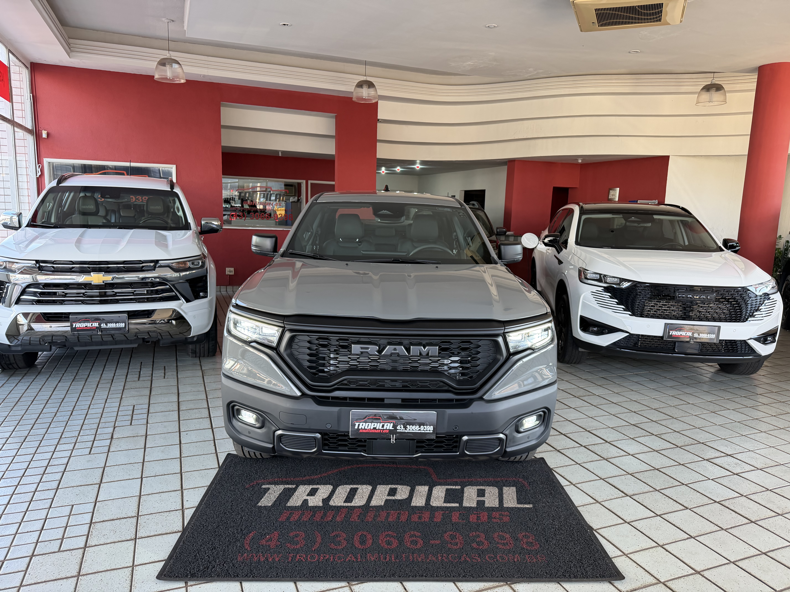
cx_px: 395
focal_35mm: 24
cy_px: 296
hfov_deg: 71.6
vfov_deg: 56.8
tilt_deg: -9.2
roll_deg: -1.2
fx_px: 548
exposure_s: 1/103
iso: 200
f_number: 1.78
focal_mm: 6.76
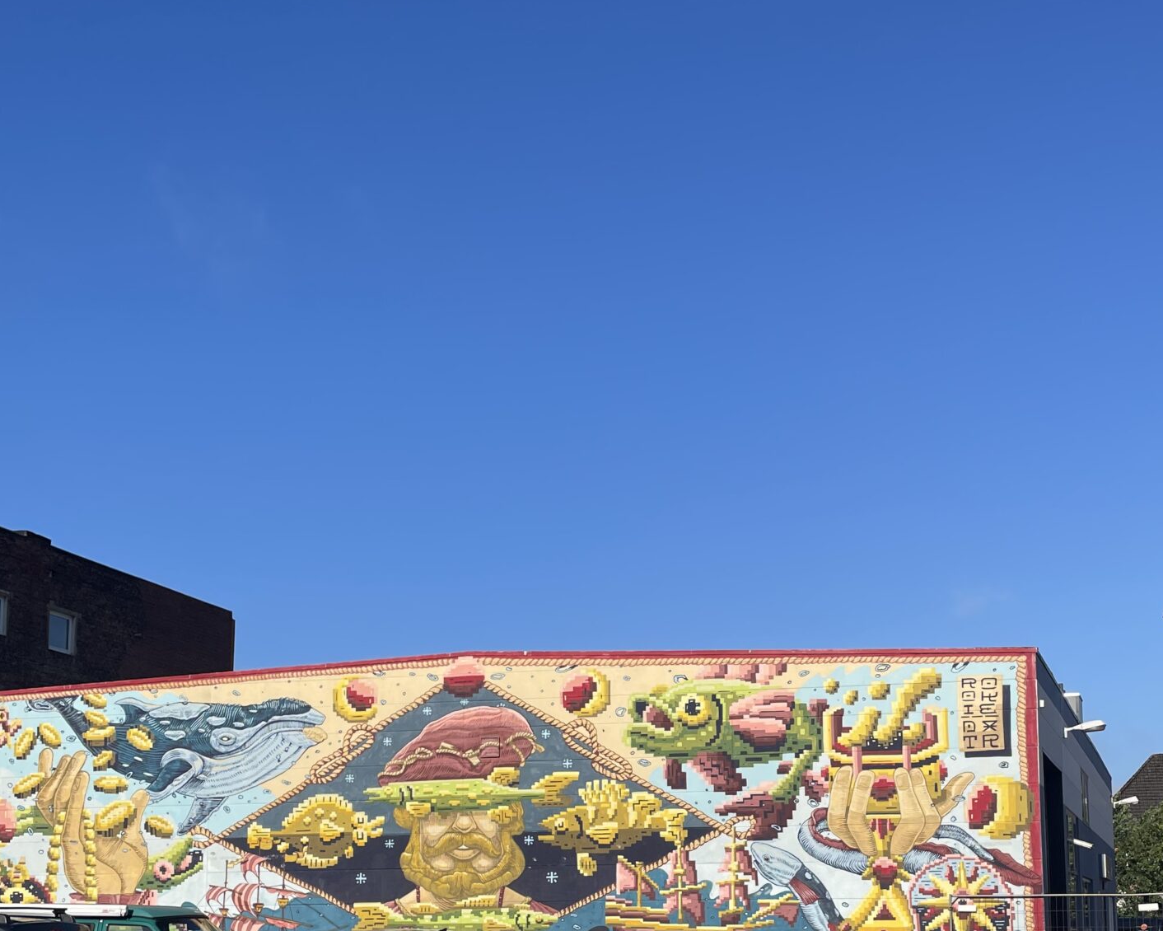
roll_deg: +0.7
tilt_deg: +7.5
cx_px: 684
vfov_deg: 32.0
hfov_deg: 40.2
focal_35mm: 46
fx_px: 1584
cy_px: 733
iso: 32
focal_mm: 4.2
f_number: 1.6
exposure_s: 1/4831
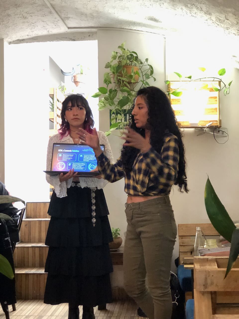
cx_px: 120
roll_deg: +0.3
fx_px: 525
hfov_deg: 25.7
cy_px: 160
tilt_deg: +1.6
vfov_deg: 33.8
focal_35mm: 57
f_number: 2.8
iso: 800
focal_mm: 6.6
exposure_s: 1/60
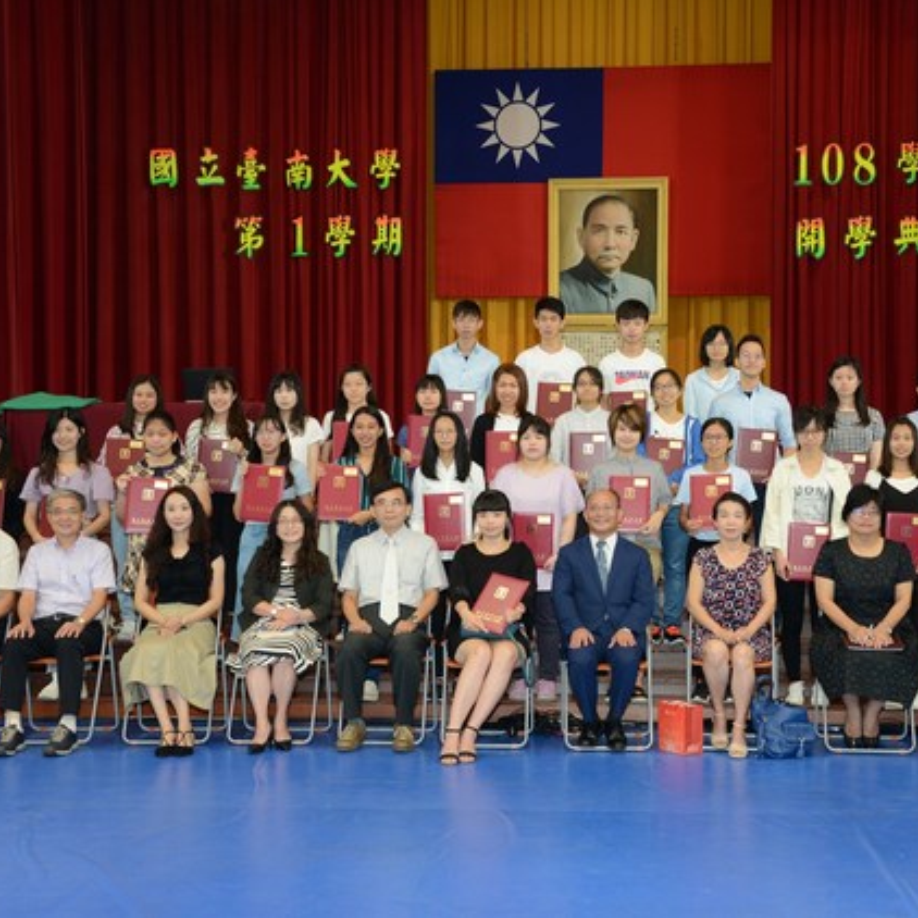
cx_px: 529
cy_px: 456
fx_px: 1740
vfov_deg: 29.6
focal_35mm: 58
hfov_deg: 29.5
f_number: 4.2
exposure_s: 1/60
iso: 800
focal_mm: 45
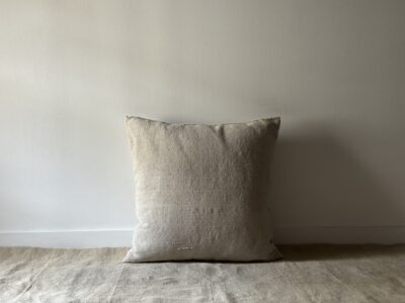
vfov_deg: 30.3
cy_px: 152
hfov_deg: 39.7
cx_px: 202
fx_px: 562
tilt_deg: -4.9
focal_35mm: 48
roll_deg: +0.4
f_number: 1.78
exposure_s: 1/60
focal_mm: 6.86
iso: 200
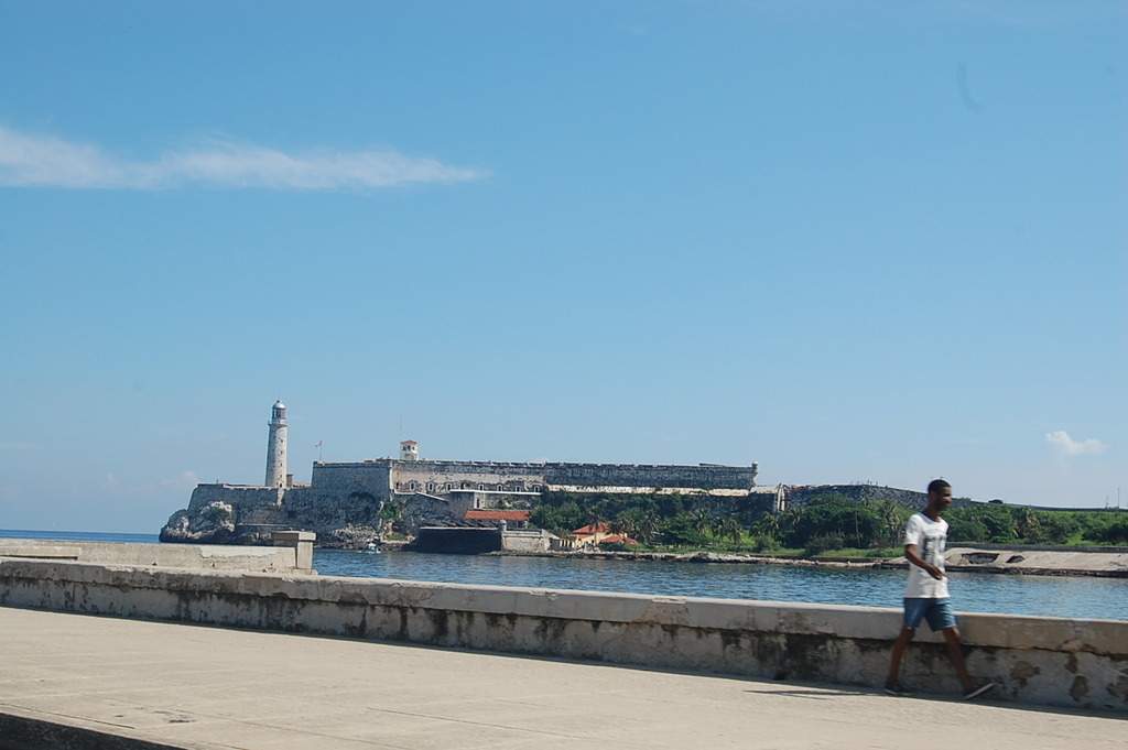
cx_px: 564
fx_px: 1785
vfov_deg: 23.7
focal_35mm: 57
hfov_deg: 35.1
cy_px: 375
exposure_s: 1/400
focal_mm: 38
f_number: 10
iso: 200
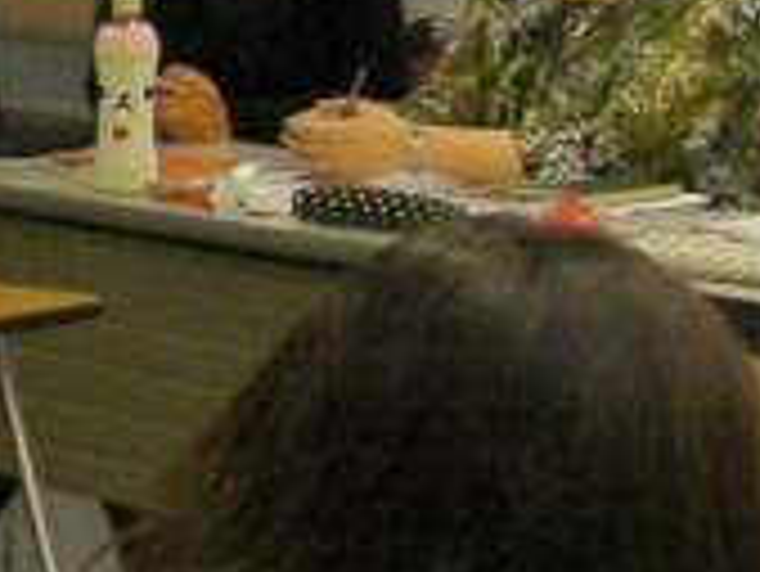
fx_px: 4878
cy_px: -302
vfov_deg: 6.6
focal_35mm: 222
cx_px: -769
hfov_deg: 8.4
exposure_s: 1/33.1
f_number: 3.6
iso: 162
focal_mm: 8.4
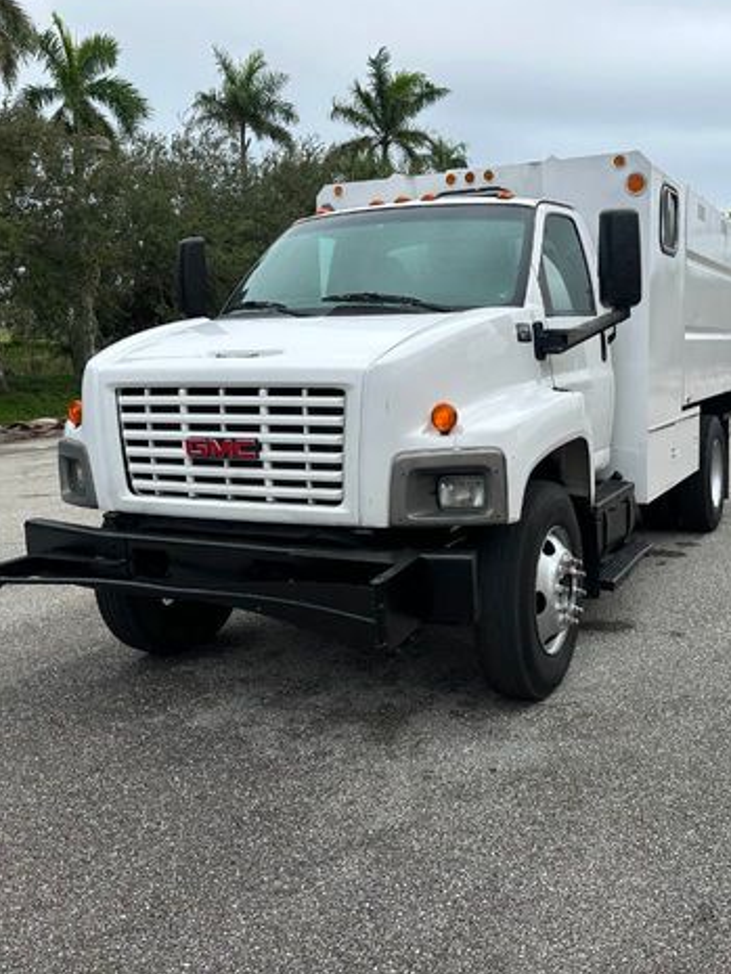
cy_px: 475
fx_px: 929
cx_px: 467
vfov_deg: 55.3
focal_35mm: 33
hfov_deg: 42.6
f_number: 1.78
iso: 80
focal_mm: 6.86
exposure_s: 1/1040
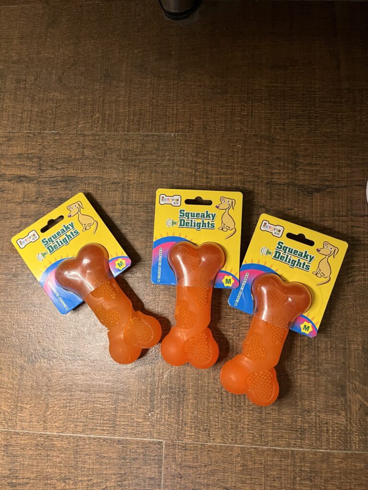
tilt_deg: -81.9
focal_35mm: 26
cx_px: 184
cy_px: 245
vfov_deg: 67.3
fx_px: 369
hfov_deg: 53.1
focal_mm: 5.1
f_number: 1.6
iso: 400
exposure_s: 1/33
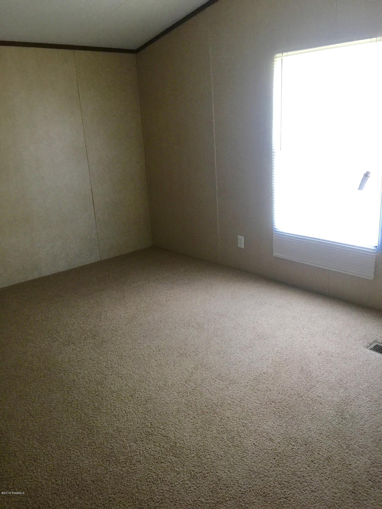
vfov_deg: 61.7
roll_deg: +2.3
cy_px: 254
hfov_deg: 48.2
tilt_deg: -18.3
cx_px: 191
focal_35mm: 29
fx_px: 427
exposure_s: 1/30
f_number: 2.2
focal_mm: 4.15
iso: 50
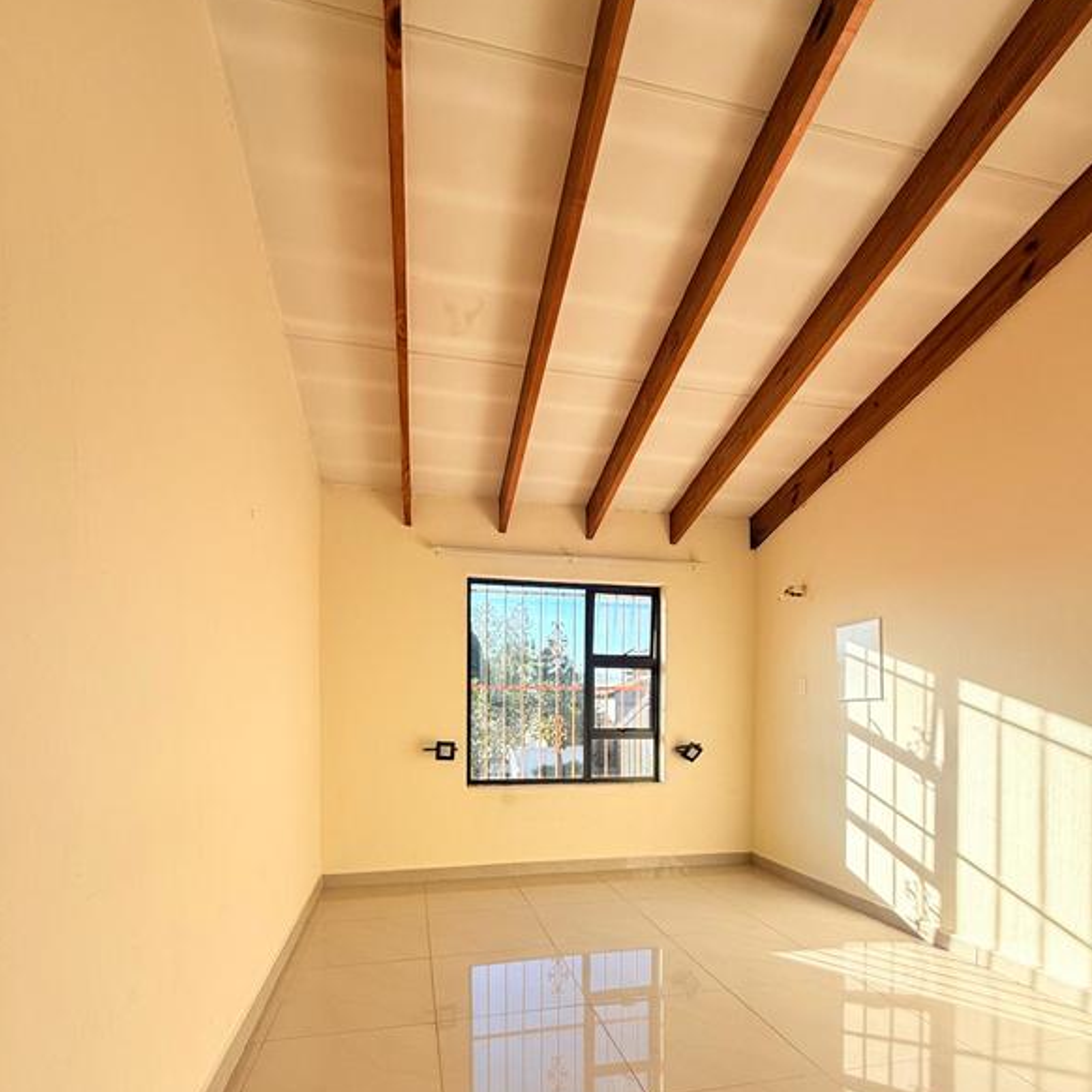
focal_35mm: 17
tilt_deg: -1.7
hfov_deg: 84.0
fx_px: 607
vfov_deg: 81.3
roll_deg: -0.4
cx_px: 544
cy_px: 724
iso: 64
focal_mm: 2.22
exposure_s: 1/400
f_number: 2.2
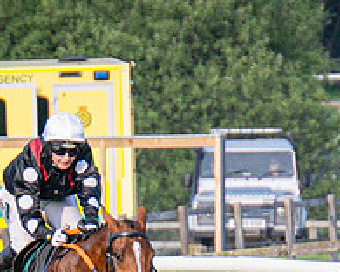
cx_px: 7
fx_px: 16744
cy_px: 341
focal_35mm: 1664
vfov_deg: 0.9
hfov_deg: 1.2
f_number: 4
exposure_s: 1/2000
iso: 400
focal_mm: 155
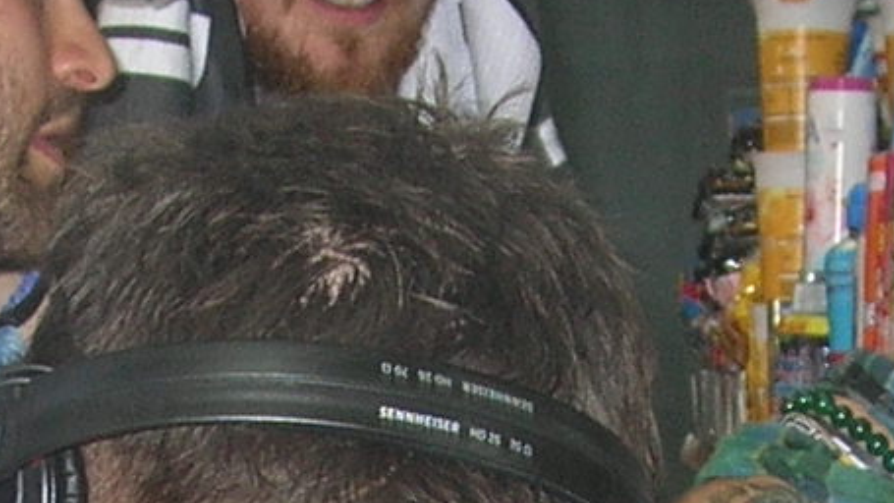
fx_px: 4670
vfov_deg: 5.9
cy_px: 1214
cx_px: 369
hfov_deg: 10.9
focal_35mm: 197
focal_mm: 6
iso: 50
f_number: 2.7
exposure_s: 1/60.1
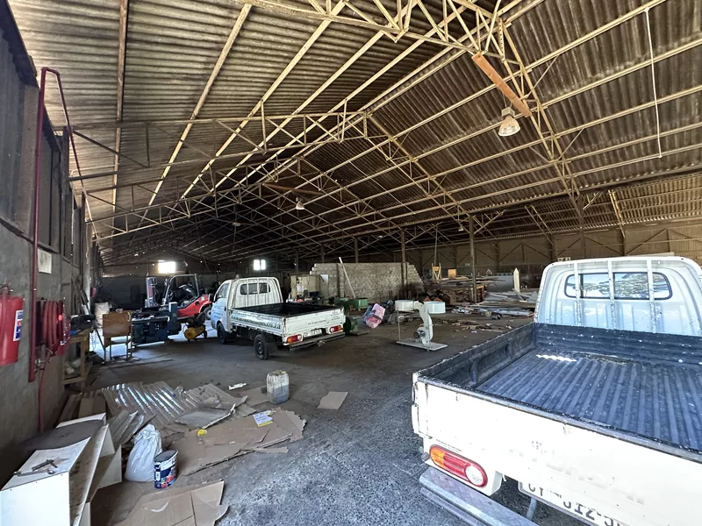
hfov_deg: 102.1
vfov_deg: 85.7
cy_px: 263
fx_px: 284
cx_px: 351
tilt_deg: +1.9
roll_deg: +2.7
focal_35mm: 14
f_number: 2.2
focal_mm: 2.22
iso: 500
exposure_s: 1/60
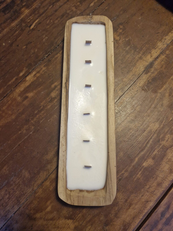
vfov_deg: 73.9
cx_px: 86
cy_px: 116
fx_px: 153
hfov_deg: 58.9
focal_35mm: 23
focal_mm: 5.54
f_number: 1.8
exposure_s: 1/100
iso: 64
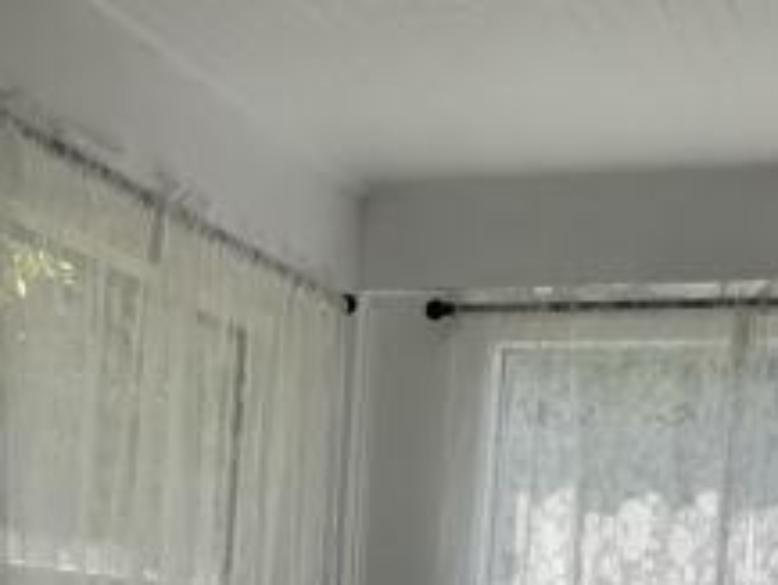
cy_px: 811
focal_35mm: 89
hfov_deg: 21.9
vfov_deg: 15.6
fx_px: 2001
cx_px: 274
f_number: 1.8
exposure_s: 1/593
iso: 16
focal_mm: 3
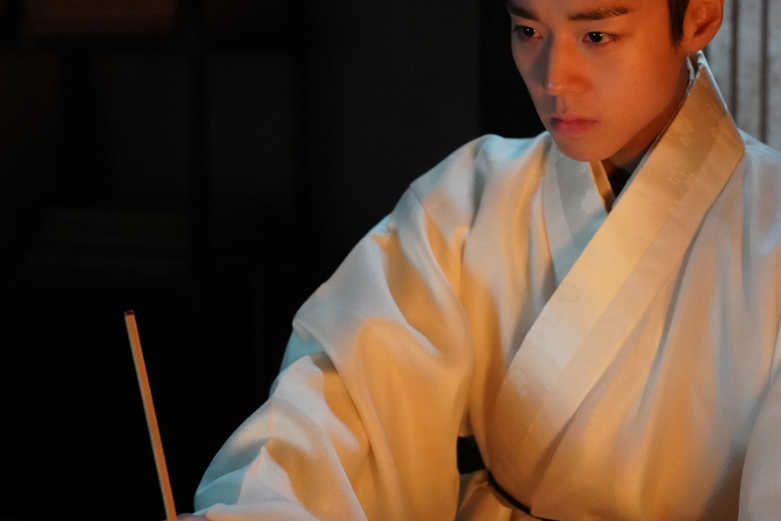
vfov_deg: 16.3
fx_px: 1822
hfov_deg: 24.0
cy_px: 220
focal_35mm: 84
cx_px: 555
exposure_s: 1/60
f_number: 3.2
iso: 10000
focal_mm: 52
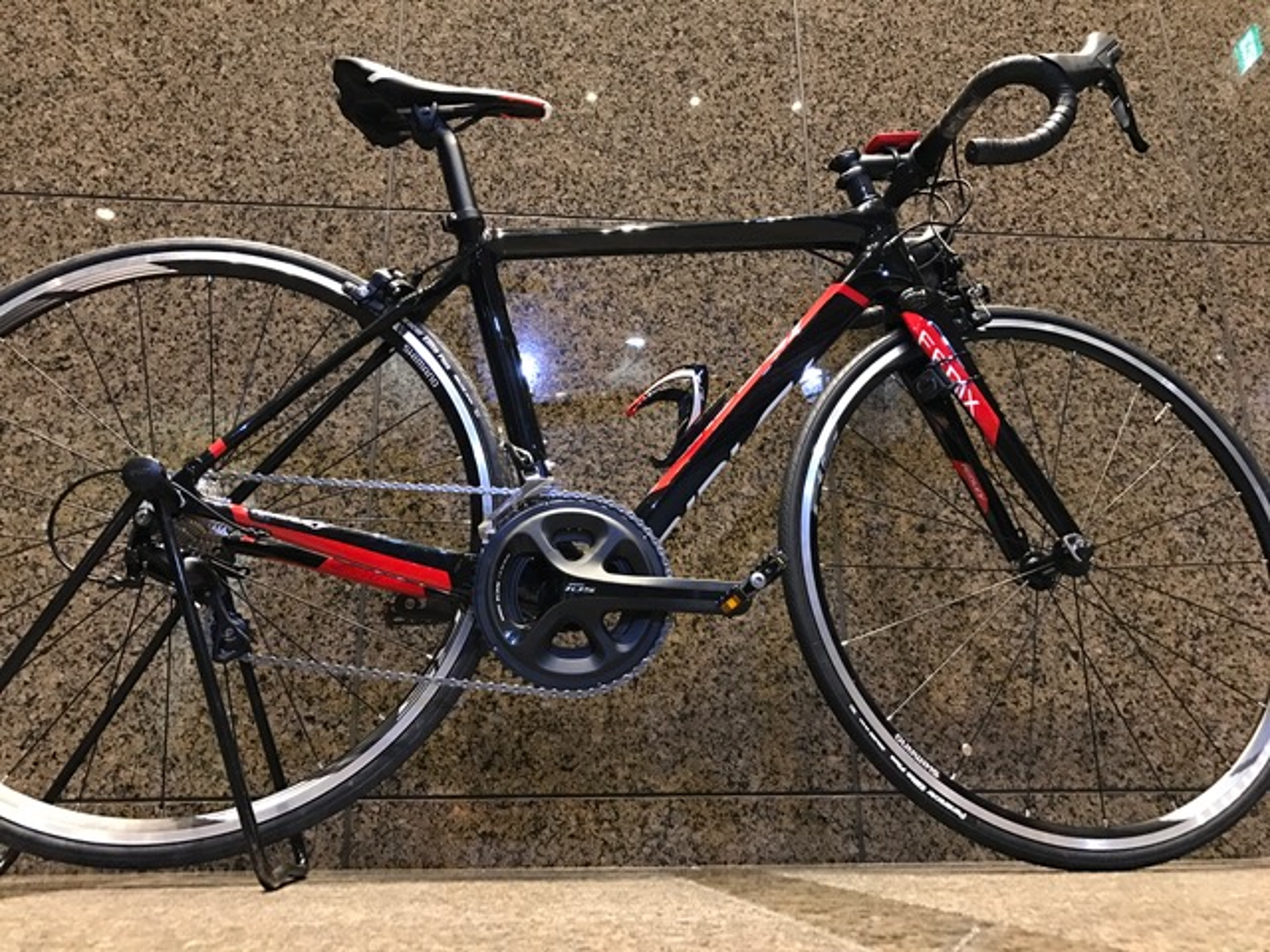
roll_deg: +0.3
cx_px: 635
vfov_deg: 49.7
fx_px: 1027
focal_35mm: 28
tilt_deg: +18.0
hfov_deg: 63.4
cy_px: 476
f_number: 1.8
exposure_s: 1/5
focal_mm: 3.99
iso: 100
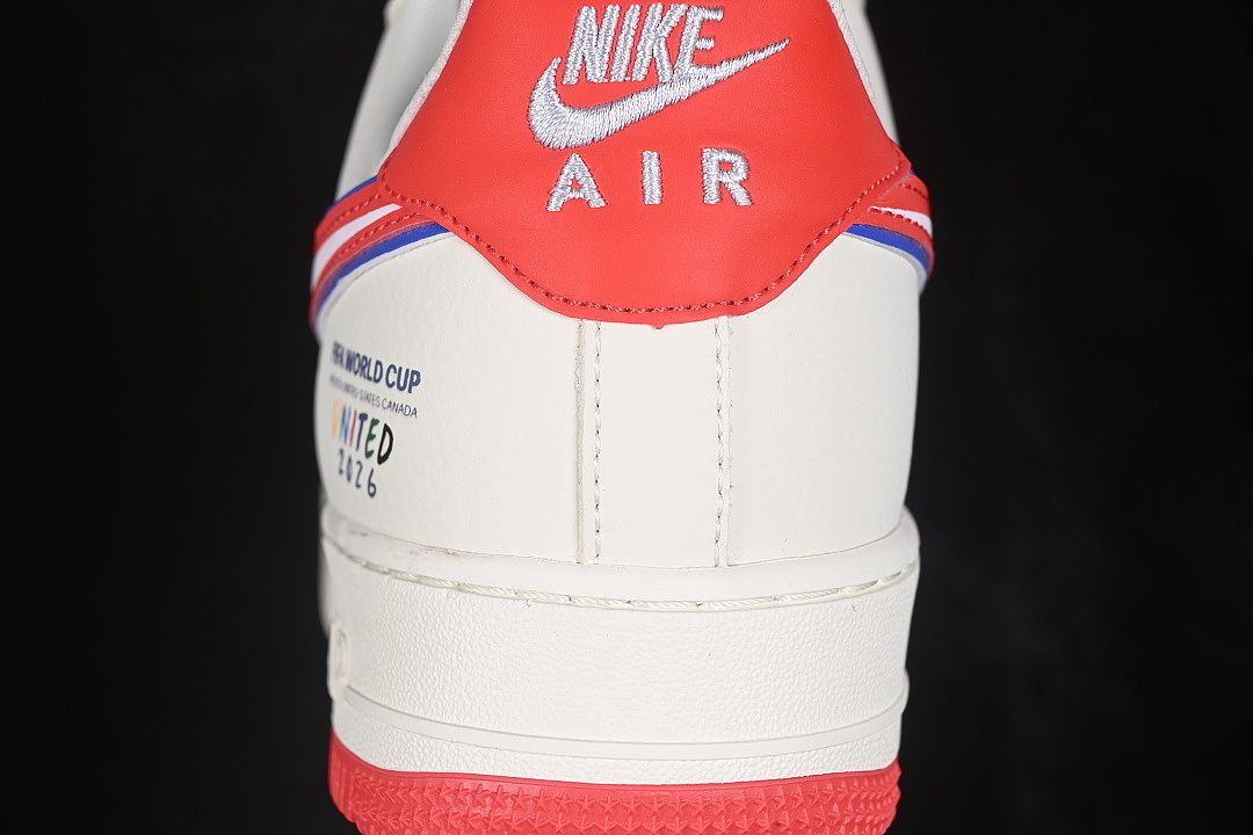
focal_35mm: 75
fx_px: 2610
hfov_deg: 27.0
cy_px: 418
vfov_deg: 18.2
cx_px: 626
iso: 160
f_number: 7.1
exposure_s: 1/80
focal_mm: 50
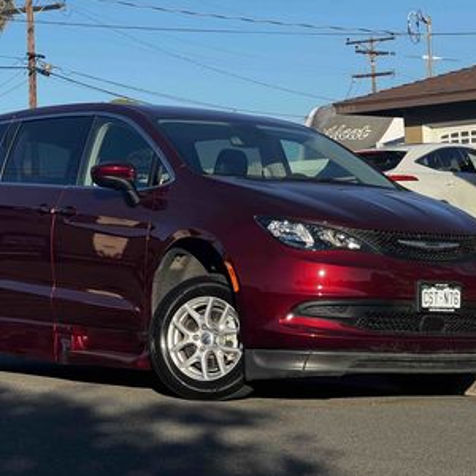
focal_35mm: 109
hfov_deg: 16.0
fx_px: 1696
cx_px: 203
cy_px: 222
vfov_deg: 16.0
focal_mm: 9
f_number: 2.8
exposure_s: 1/690
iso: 32
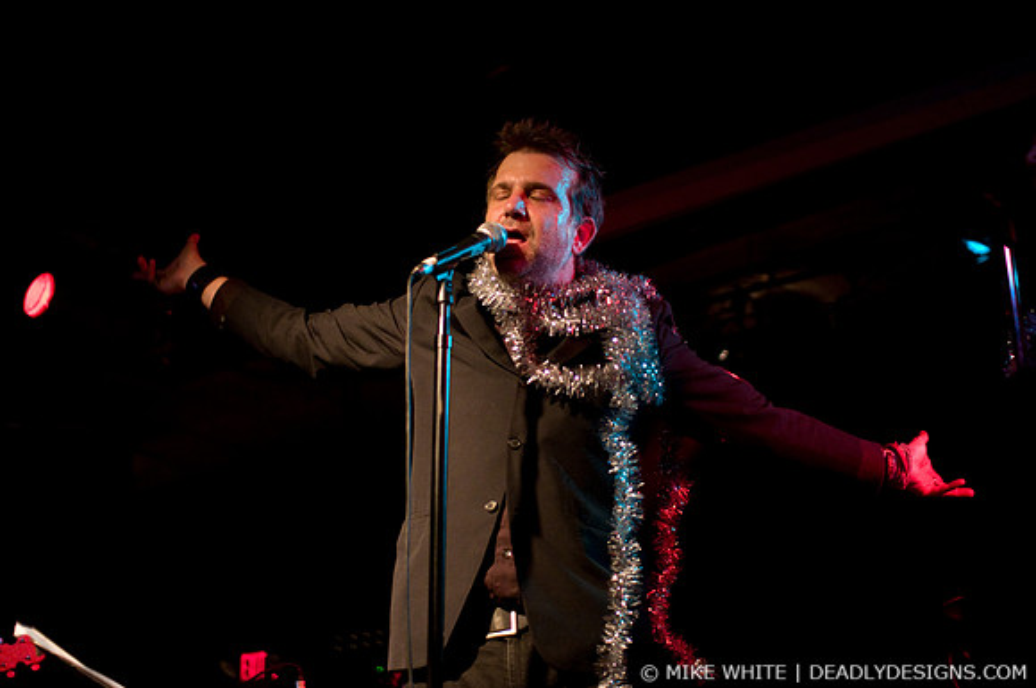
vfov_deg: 29.8
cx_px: 518
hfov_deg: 43.7
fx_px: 1293
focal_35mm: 45
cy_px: 344
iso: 1000
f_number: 1.8
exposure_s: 1/80
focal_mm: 30
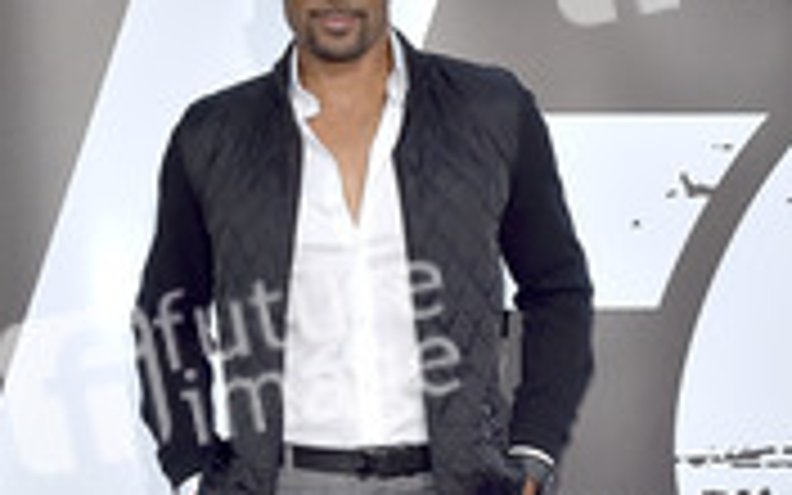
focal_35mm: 79
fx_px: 1705
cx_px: 362
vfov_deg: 15.9
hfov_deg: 26.1
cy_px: 594
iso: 250
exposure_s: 1/250
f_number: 6.3
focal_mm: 34
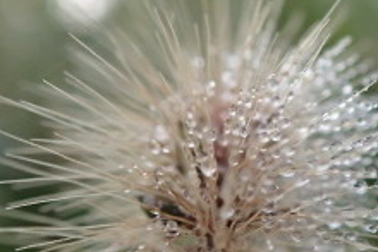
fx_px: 714
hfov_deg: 29.0
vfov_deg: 19.9
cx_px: 297
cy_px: 187
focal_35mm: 68
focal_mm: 5.5
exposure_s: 1/125
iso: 800
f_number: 2.3
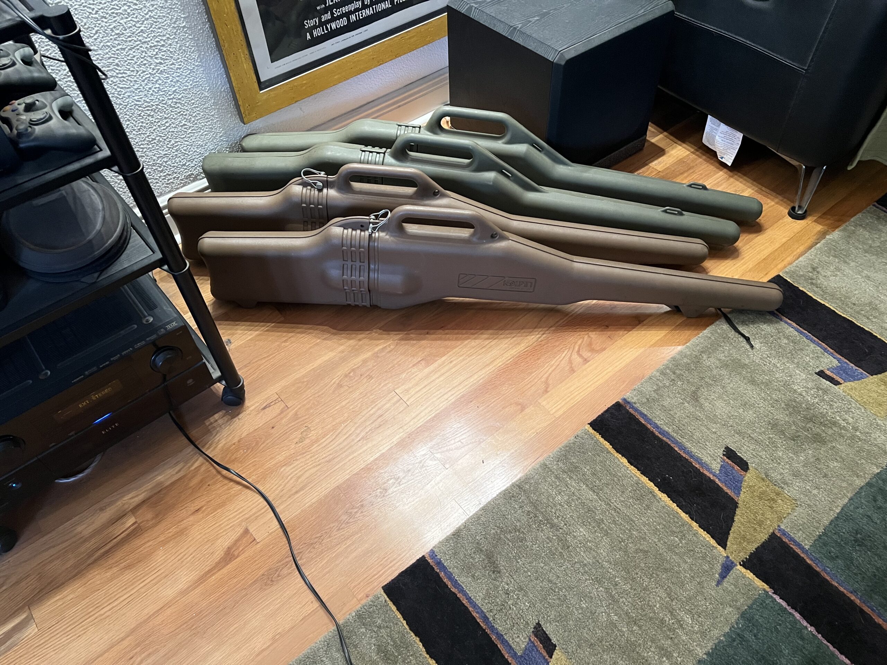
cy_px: 332
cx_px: 444
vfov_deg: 53.1
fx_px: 666
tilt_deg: -50.9
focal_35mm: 26
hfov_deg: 67.3
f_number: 1.5
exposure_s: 1/60
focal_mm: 5.7
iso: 500
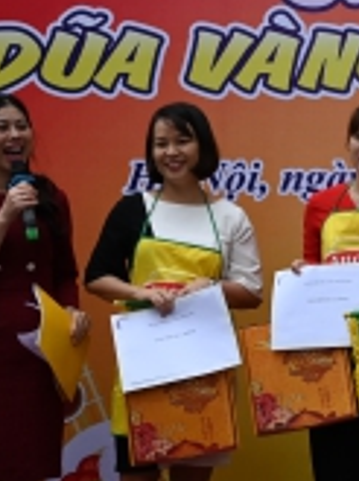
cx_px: 588
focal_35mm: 140
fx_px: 1943
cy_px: 153
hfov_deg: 10.1
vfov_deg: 14.1
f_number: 10
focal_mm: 40
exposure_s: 1/400
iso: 1000
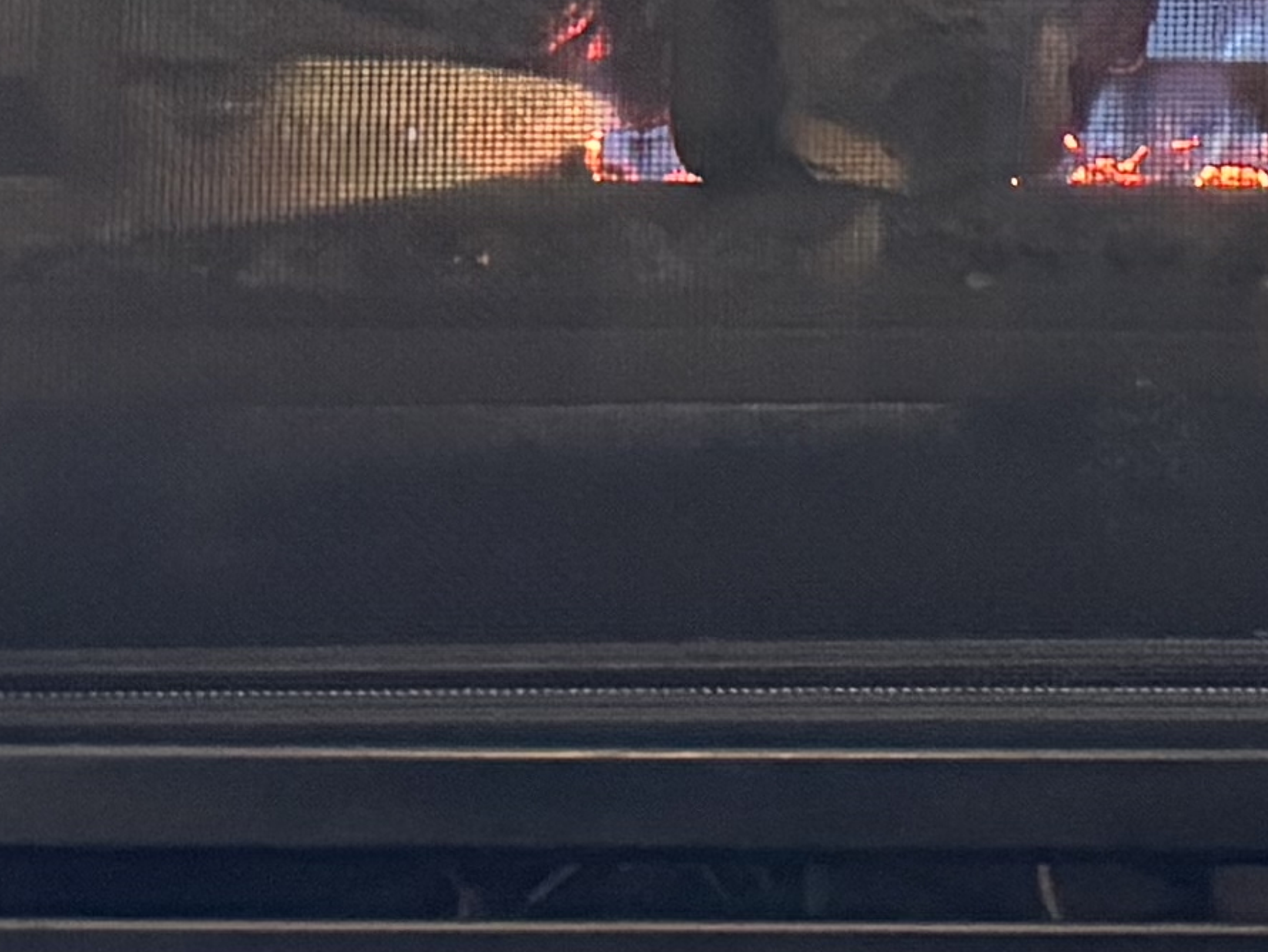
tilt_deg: +0.0
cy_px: -871
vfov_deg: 9.1
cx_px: 1312
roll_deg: -0.1
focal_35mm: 154
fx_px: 5643
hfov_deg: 12.6
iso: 1000
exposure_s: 1/30
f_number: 1.78
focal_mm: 6.76
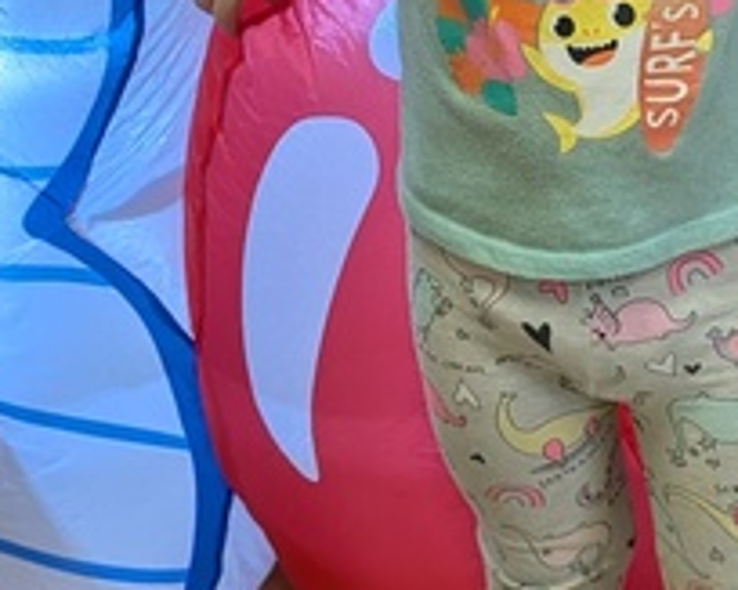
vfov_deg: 12.9
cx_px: 530
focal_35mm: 118
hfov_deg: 16.2
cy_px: 11
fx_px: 2576
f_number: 1.68
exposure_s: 1/60
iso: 72
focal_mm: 6.9
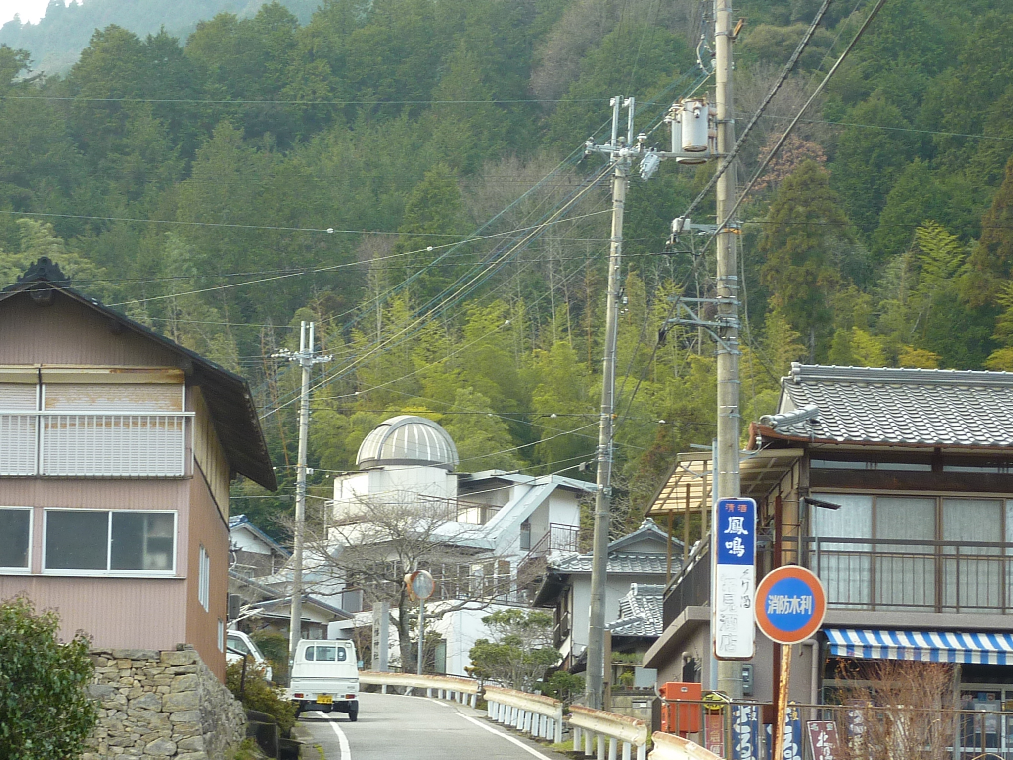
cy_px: 380
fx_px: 3307
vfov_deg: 13.1
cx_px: 506
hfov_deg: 17.4
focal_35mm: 113
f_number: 4
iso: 80
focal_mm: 10.3
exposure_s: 1/50
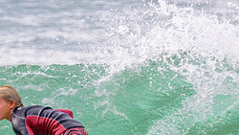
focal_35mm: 2630
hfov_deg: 0.8
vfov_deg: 0.5
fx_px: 16678
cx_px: 77
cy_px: 95
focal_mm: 800
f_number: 11
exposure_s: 1/2000
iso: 1600
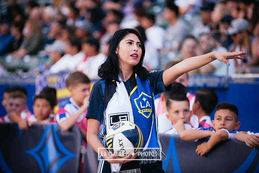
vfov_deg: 8.1
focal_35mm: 170
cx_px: 130
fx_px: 1222
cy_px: 86
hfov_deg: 12.1
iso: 1600
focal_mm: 170
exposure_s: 1/1000
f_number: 2.8
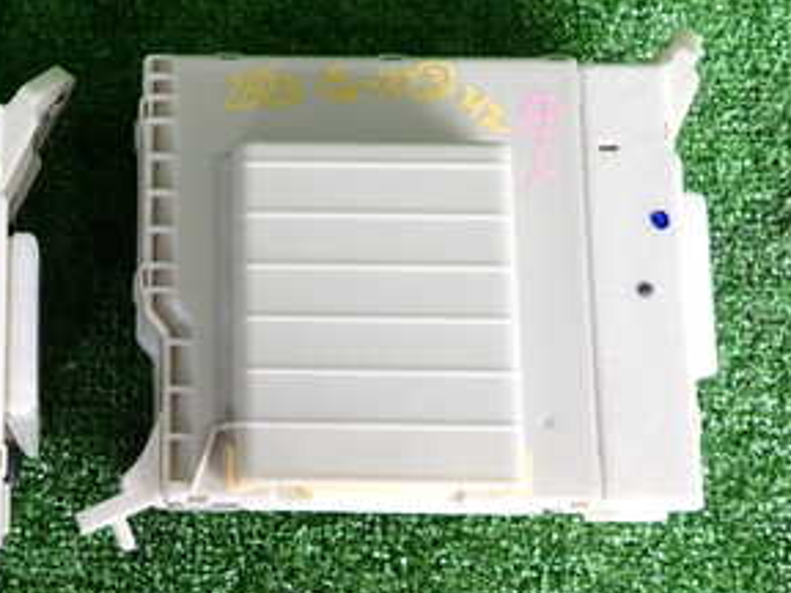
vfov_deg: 28.0
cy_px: 349
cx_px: 82
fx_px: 1188
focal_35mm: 52
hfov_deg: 34.8
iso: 200
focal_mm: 4.5
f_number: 2
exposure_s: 1/100
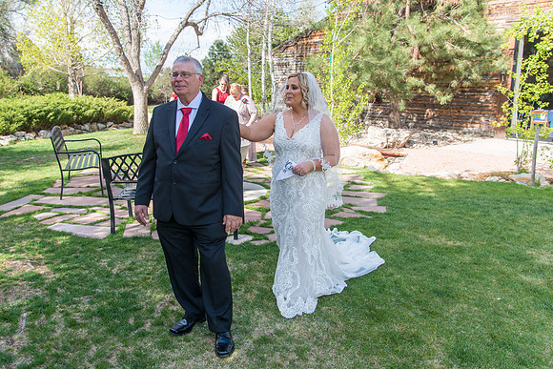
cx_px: 247
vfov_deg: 43.1
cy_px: 164
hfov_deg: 61.2
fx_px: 466
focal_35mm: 30
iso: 200
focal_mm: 24
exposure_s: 1/400
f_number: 5
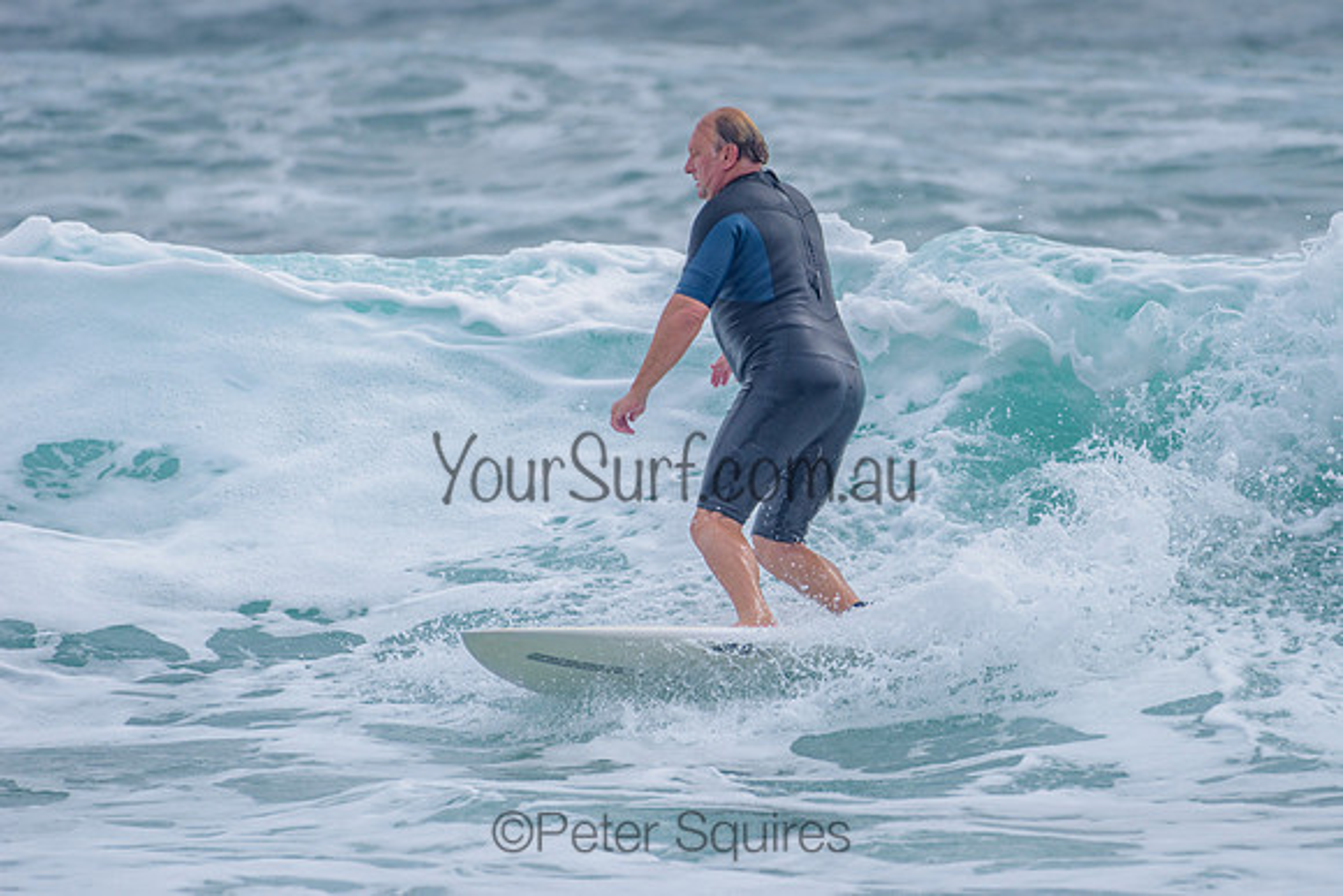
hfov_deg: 3.4
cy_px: 347
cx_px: 823
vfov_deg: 2.2
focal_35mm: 613
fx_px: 22857
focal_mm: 500
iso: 140
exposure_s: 1/2000
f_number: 5.6
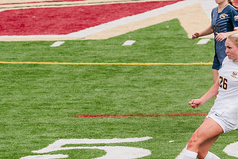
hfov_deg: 3.8
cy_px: 124
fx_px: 3545
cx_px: 157
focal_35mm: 536
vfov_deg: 2.6
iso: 400
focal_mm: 232
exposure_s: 1/1600
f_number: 5.6
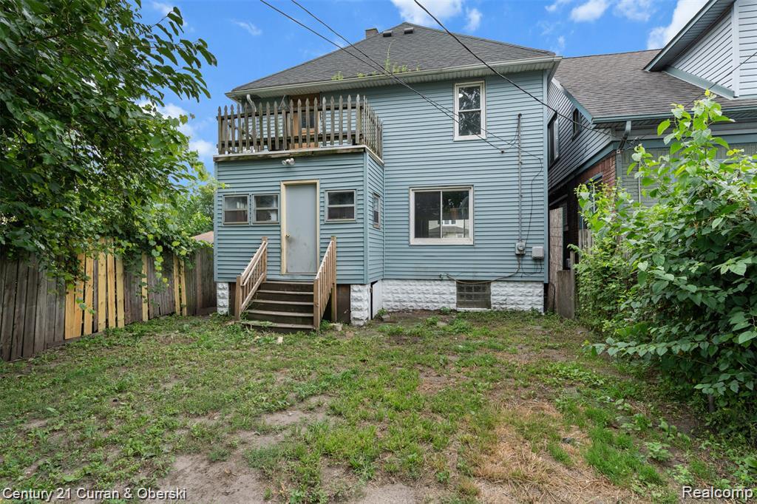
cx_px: 378
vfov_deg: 70.4
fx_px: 357
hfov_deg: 93.3
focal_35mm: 17
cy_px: 252
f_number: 8
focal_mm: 17
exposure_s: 1/50
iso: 100
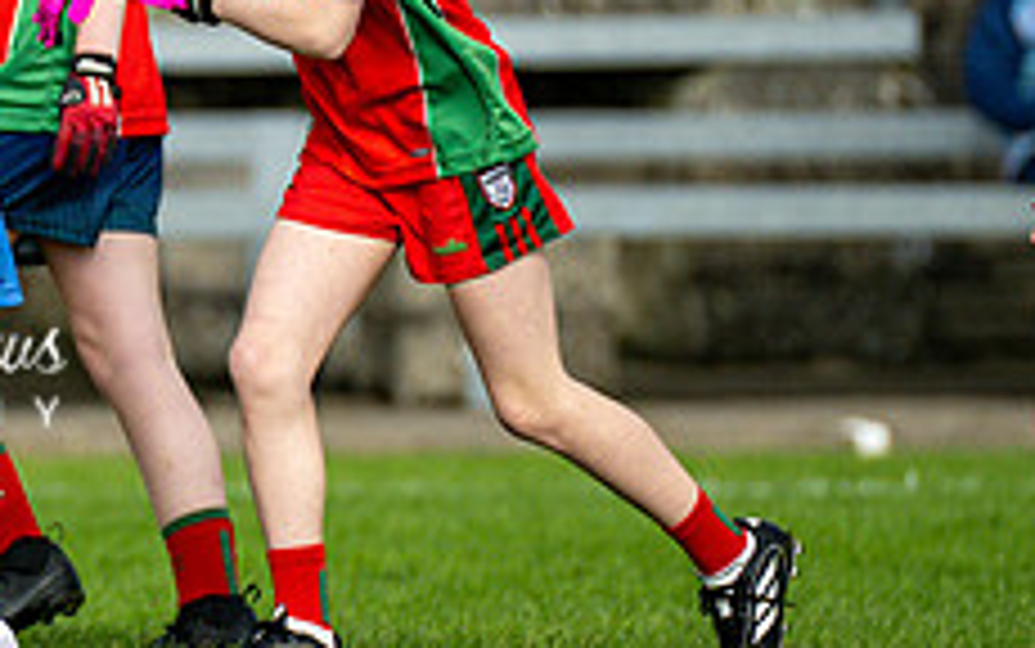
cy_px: 270
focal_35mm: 1157
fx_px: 32652
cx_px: -238
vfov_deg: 1.1
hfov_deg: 1.8
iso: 220
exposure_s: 1/6400
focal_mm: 300
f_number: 2.8
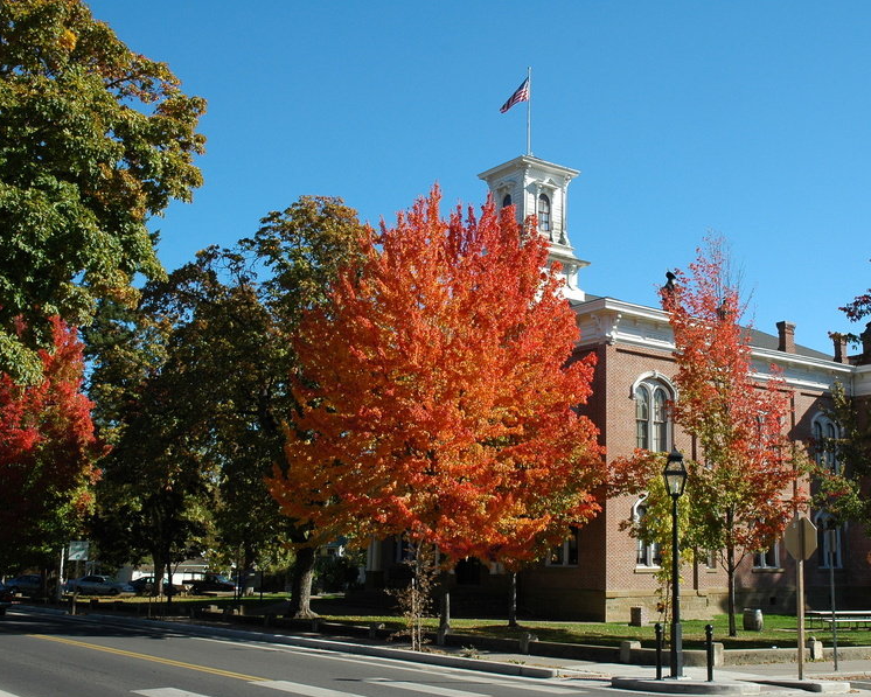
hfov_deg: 43.2
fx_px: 1097
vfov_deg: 35.2
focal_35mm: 43
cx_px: 501
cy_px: 349
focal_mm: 25
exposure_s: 1/200
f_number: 10
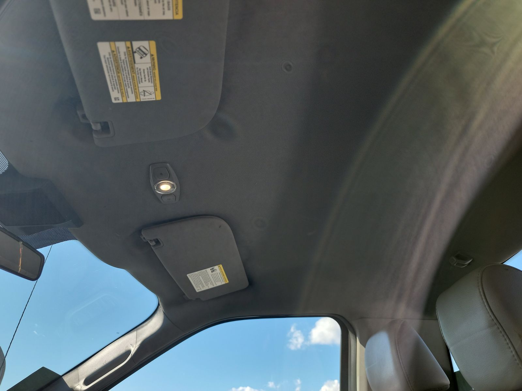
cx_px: 261
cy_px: 196
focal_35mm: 24
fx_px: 362
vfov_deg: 56.8
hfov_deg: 71.6
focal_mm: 6.7
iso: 50
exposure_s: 1/258
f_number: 1.8
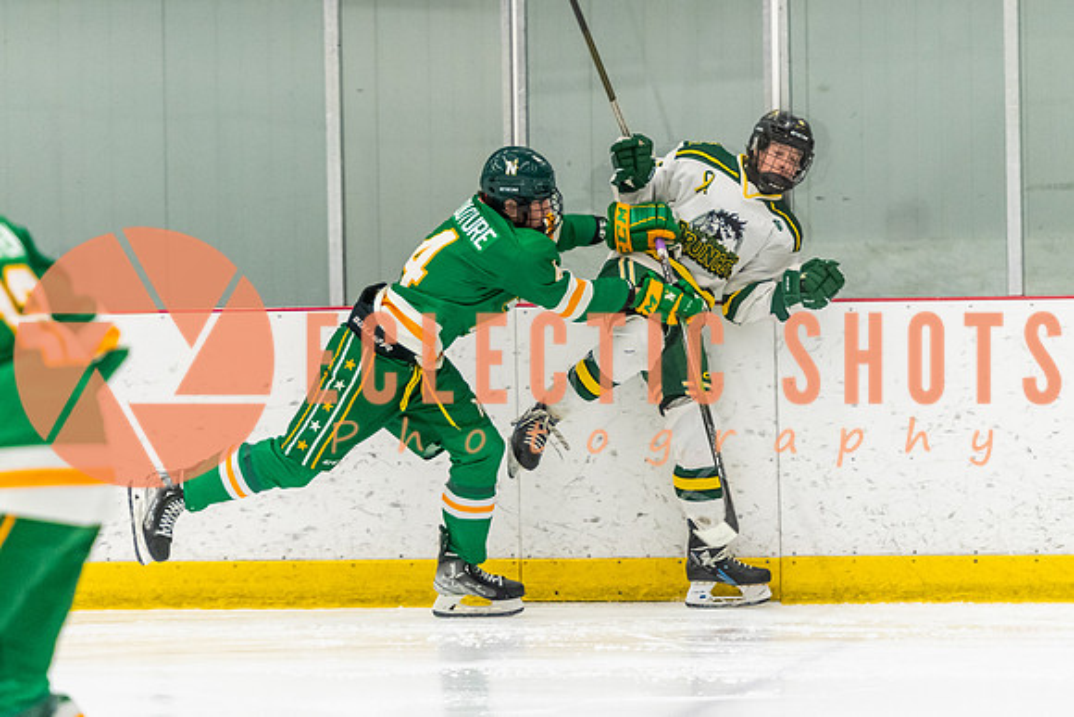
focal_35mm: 263
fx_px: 7843
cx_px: 476
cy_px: 316
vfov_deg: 5.2
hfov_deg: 7.8
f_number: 2.8
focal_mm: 180
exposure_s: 1/800
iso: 3200
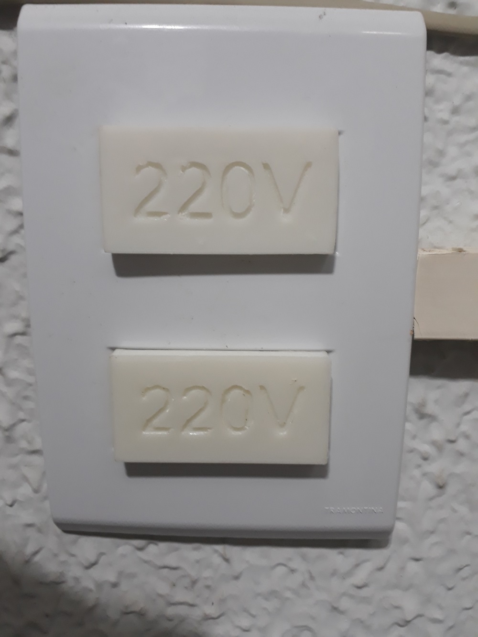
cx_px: 239
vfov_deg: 65.3
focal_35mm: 27
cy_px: 318
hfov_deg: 51.4
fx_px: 497
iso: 125
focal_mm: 3.6
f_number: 1.9
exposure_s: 1/30
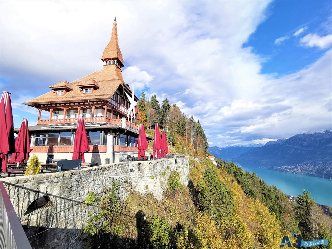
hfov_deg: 91.0
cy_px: 124
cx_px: 166
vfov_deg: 74.7
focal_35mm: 17
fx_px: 163
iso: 50
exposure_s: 1/699
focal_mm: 2.26
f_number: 2.2
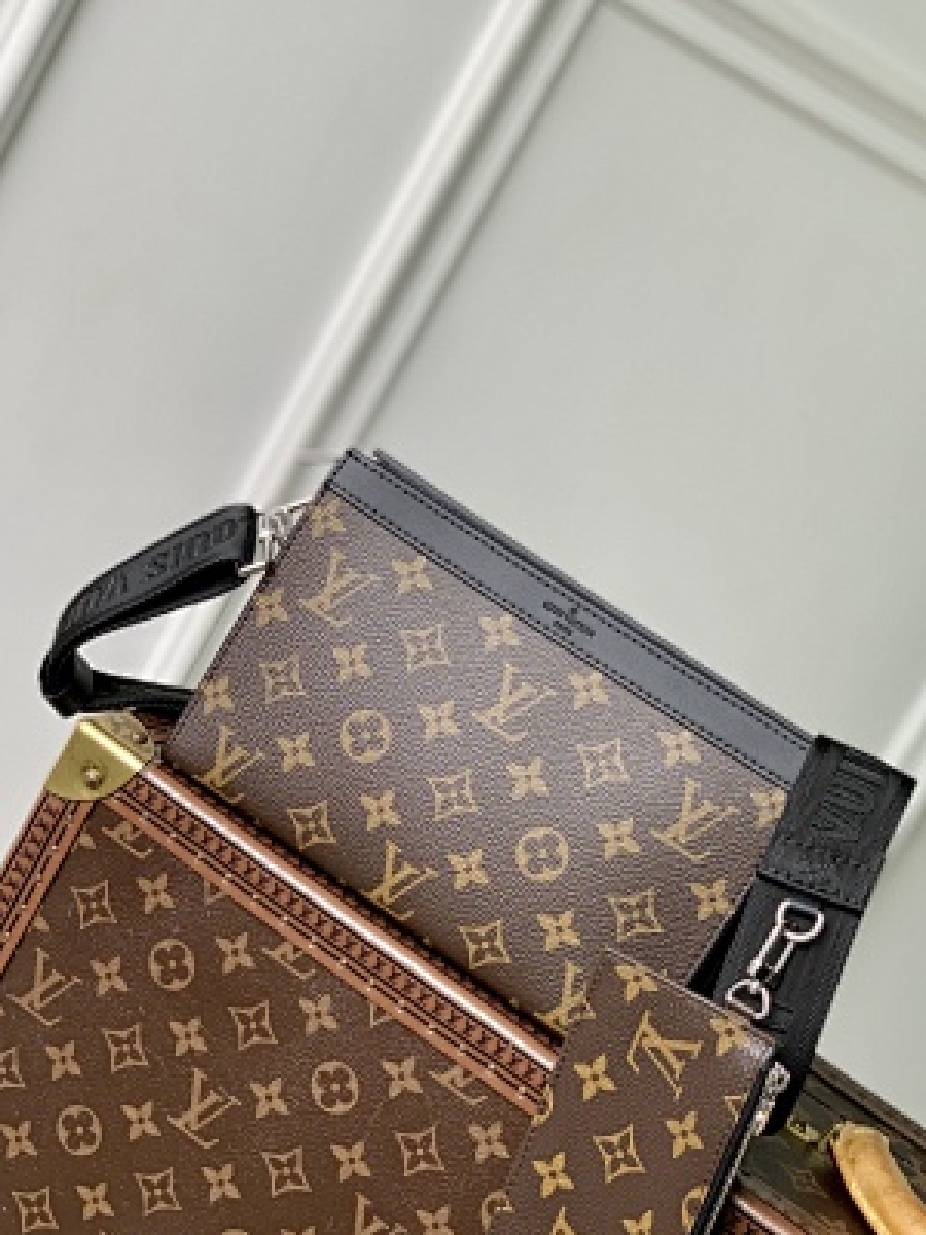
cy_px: 667
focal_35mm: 65
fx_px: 2318
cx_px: 514
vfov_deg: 29.8
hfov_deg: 22.6
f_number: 2.4
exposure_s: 1/122
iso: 20
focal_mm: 6
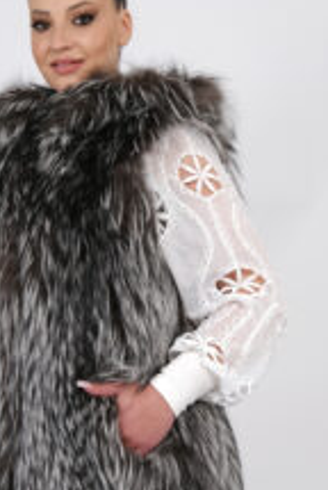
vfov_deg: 21.6
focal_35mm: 94
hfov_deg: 14.5
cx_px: 64
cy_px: 267
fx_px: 1280
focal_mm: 30.2
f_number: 2.8
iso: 125
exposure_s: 1/100
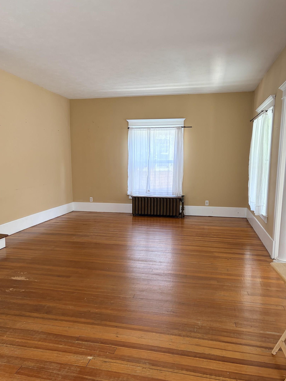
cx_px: 133
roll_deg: +0.7
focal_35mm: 28
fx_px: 308
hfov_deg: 49.7
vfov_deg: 63.4
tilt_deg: -7.8
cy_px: 203
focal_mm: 5.96
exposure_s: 1/86
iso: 125
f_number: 1.6
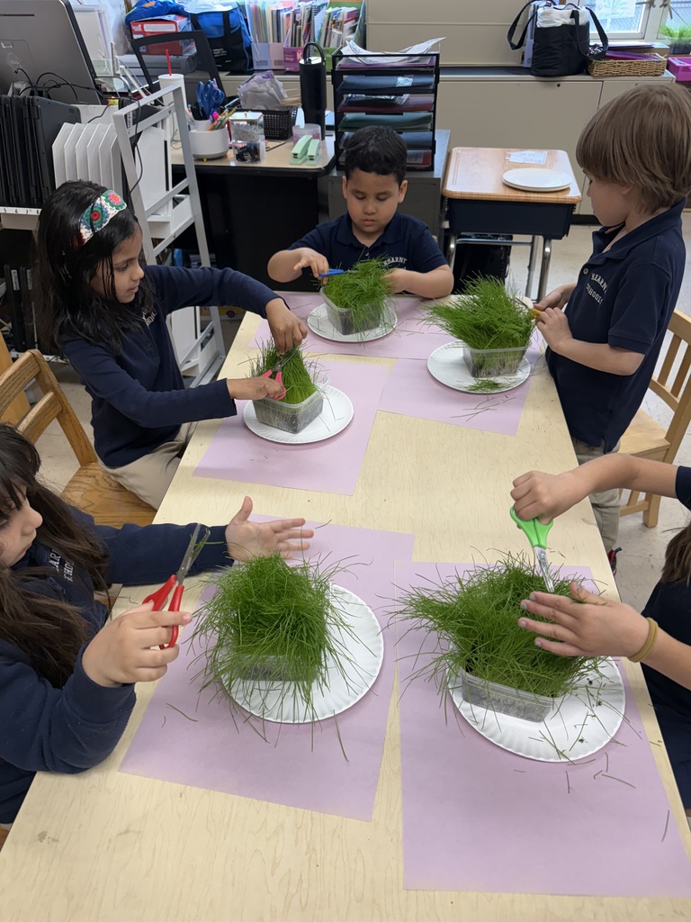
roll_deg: +1.4
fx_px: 639
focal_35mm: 24
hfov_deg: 56.8
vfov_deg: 71.6
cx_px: 346
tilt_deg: -38.6
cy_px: 461
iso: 200
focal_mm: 6.76
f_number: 1.78
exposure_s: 1/120
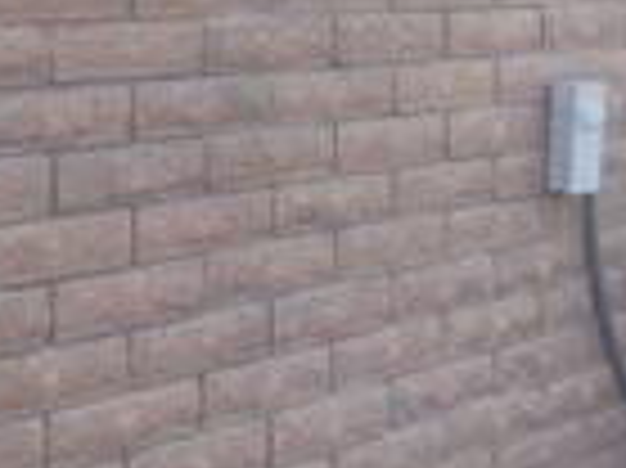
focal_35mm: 134
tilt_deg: +0.9
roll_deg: -1.0
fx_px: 2421
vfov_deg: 10.9
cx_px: 527
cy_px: -94
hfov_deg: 14.6
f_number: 2.2
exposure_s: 1/507
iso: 32
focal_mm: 4.15
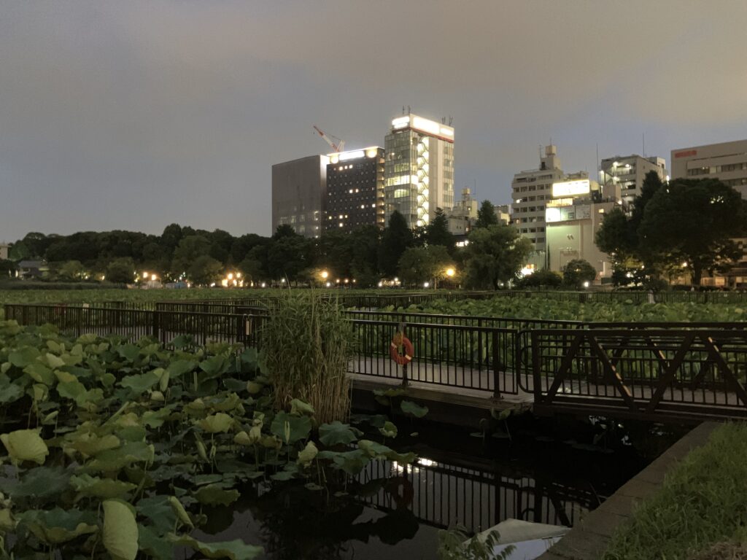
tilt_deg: +1.3
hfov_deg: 63.4
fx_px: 604
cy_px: 280
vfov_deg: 49.7
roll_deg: +0.7
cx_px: 374
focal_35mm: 28
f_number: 1.8
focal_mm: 3.99
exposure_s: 1/4
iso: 500
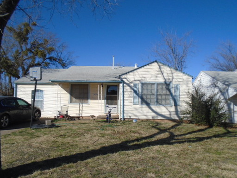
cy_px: 89
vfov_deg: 53.1
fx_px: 178
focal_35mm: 26
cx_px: 118
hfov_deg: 67.3
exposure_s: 1/320
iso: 100
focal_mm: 4.6
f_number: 8
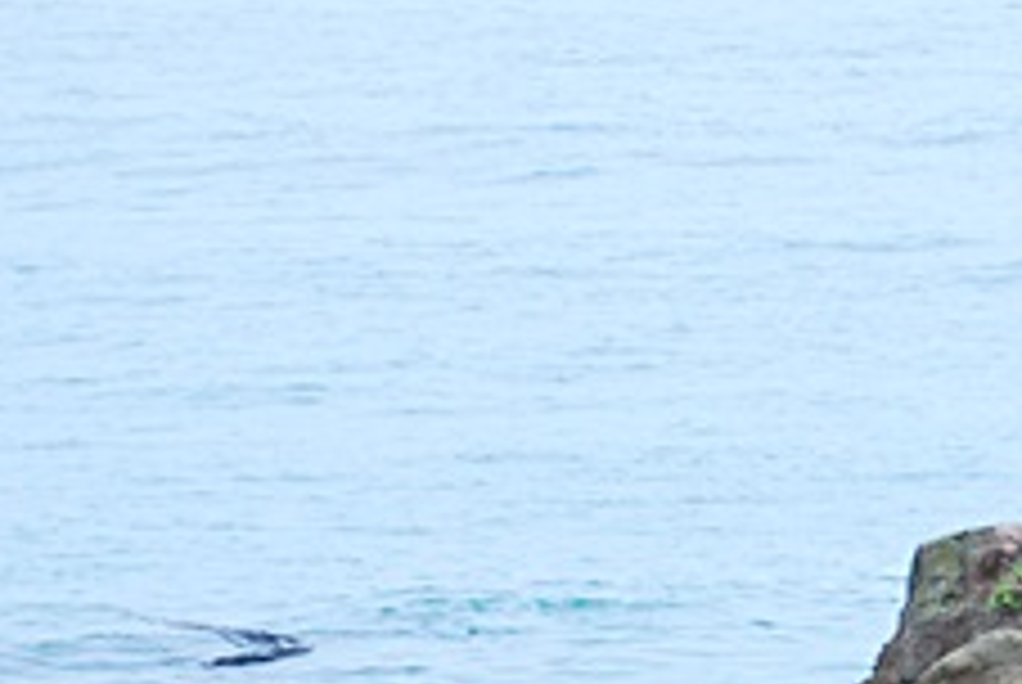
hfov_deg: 7.6
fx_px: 7504
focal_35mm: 264
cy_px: 742
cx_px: 1535
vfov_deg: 5.2
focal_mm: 50
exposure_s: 1/320
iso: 400
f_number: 6.3
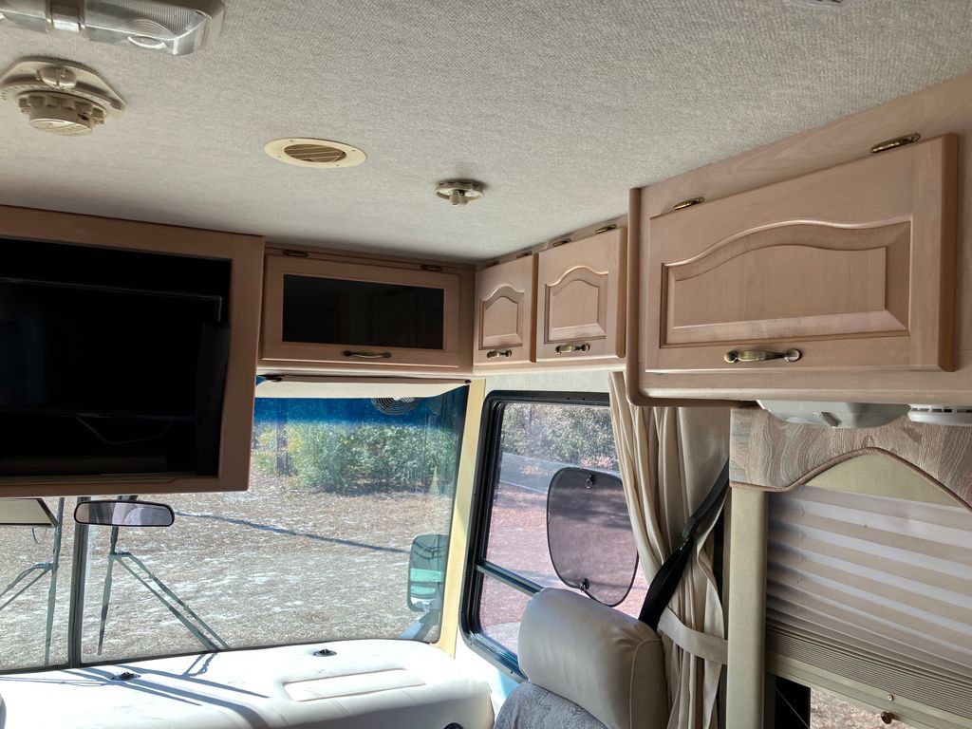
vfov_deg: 49.7
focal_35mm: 28
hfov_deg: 63.4
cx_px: 486
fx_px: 786
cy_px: 364
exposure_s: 1/211
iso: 25
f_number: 1.8
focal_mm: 3.99
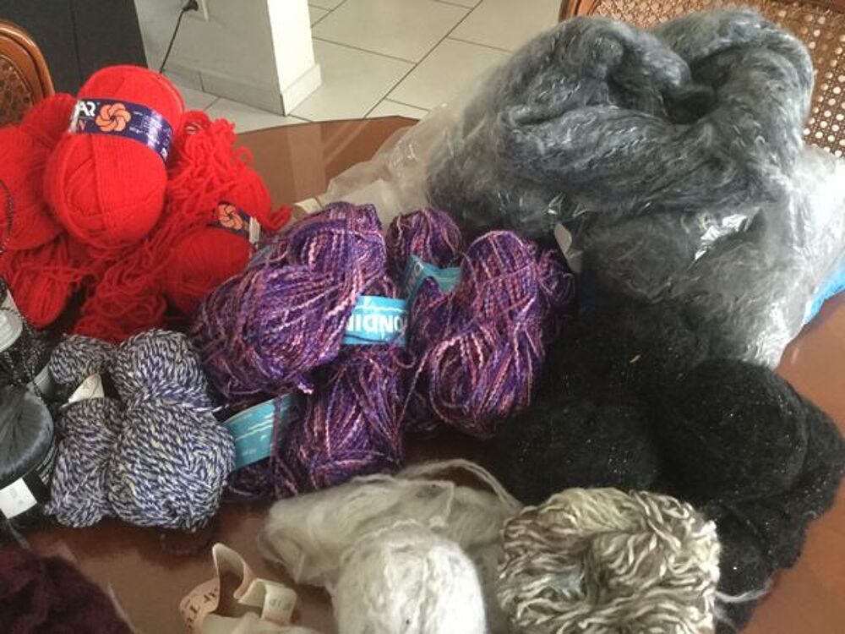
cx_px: 422
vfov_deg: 45.4
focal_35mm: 31
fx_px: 757
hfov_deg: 58.4
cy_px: 317
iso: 400
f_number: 2.4
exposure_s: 1/17
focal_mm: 3.3
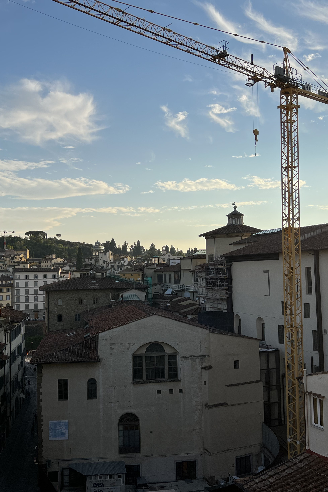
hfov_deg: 35.7
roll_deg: +1.0
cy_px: 250
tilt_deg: +1.9
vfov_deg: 51.9
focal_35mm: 37
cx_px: 118
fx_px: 506
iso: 50
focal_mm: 5.7
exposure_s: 1/5587
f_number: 1.5
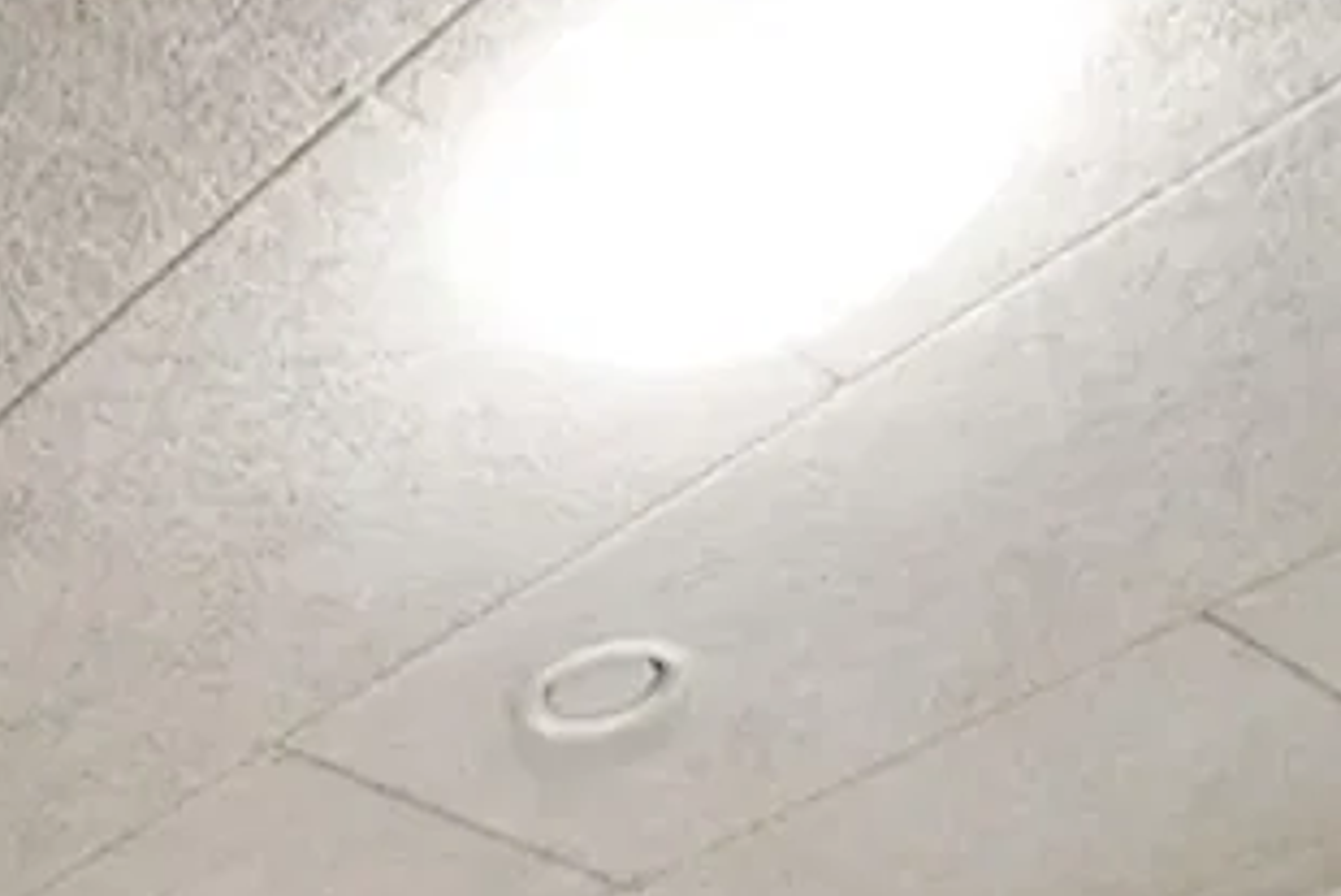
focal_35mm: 62
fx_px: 2310
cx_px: -459
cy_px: 2279
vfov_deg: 13.7
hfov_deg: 26.7
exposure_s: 1/30
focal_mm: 12
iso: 1000
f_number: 5
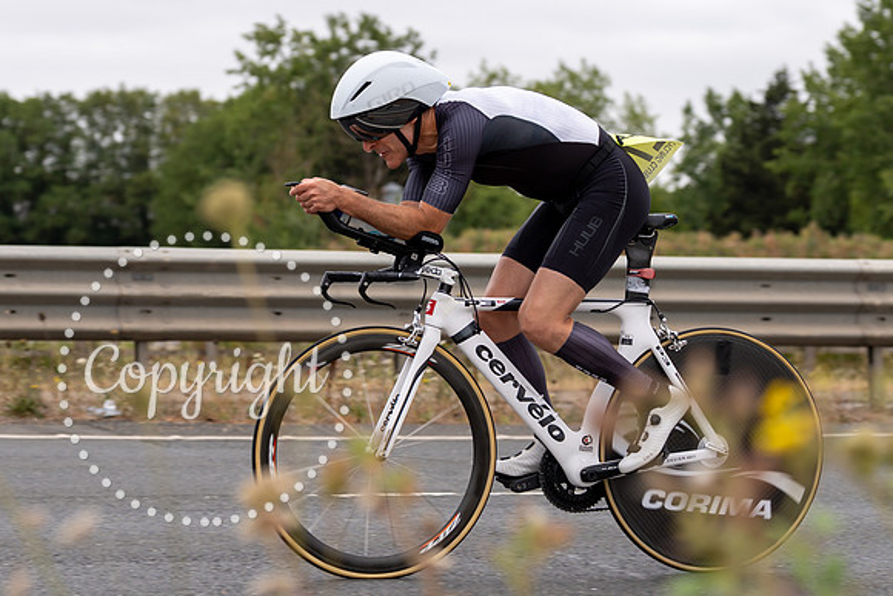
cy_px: 256
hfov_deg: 17.3
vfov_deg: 11.6
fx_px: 2940
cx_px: 447
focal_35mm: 118
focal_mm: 70
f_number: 3.5
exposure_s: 1/800
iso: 100
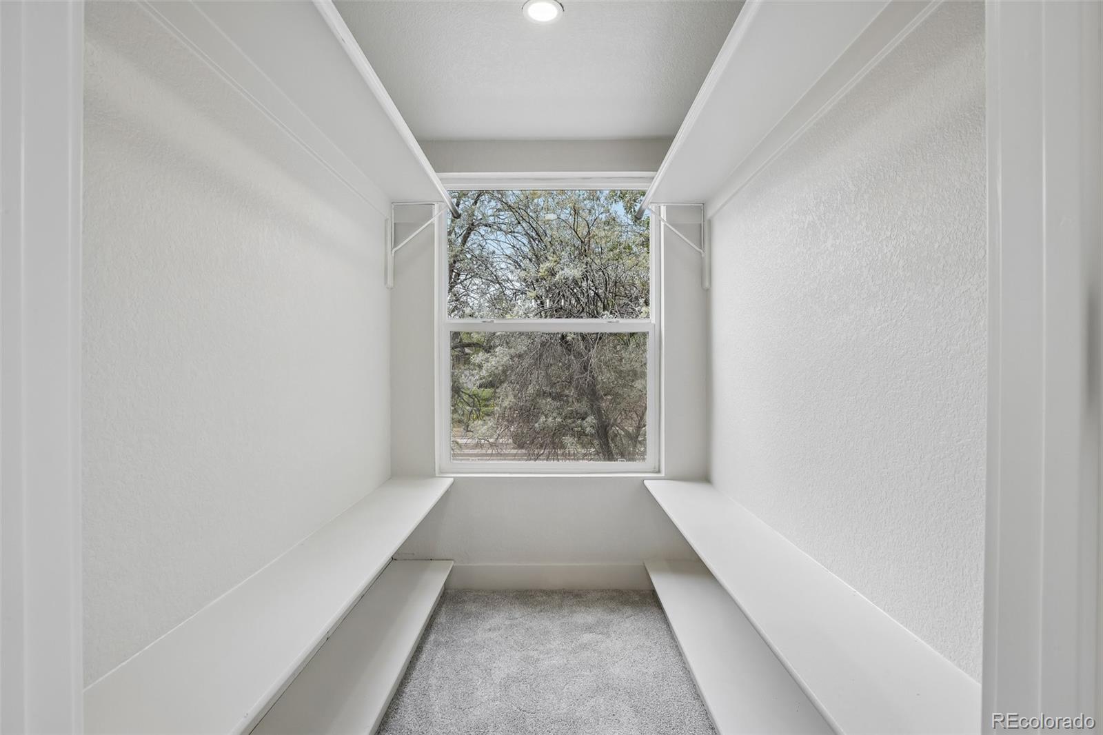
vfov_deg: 72.0
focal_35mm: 16
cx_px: 552
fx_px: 505
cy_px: 368
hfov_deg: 95.0
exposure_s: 1/30
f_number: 8
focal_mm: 11
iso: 100
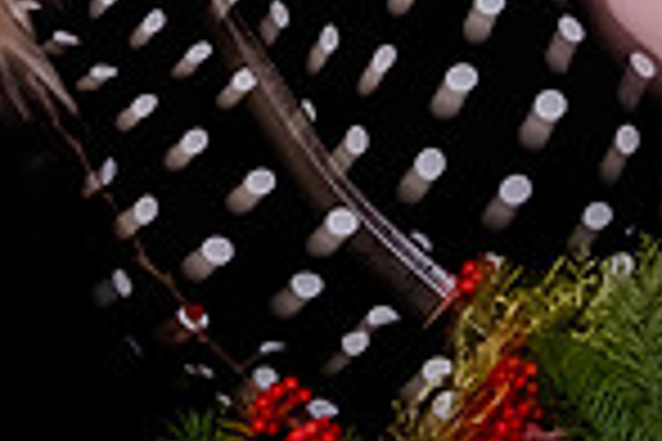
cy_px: -471
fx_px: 3953
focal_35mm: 215
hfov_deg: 9.4
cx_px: -235
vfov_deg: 6.2
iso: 2000
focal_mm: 44
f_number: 2.8
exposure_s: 1/50
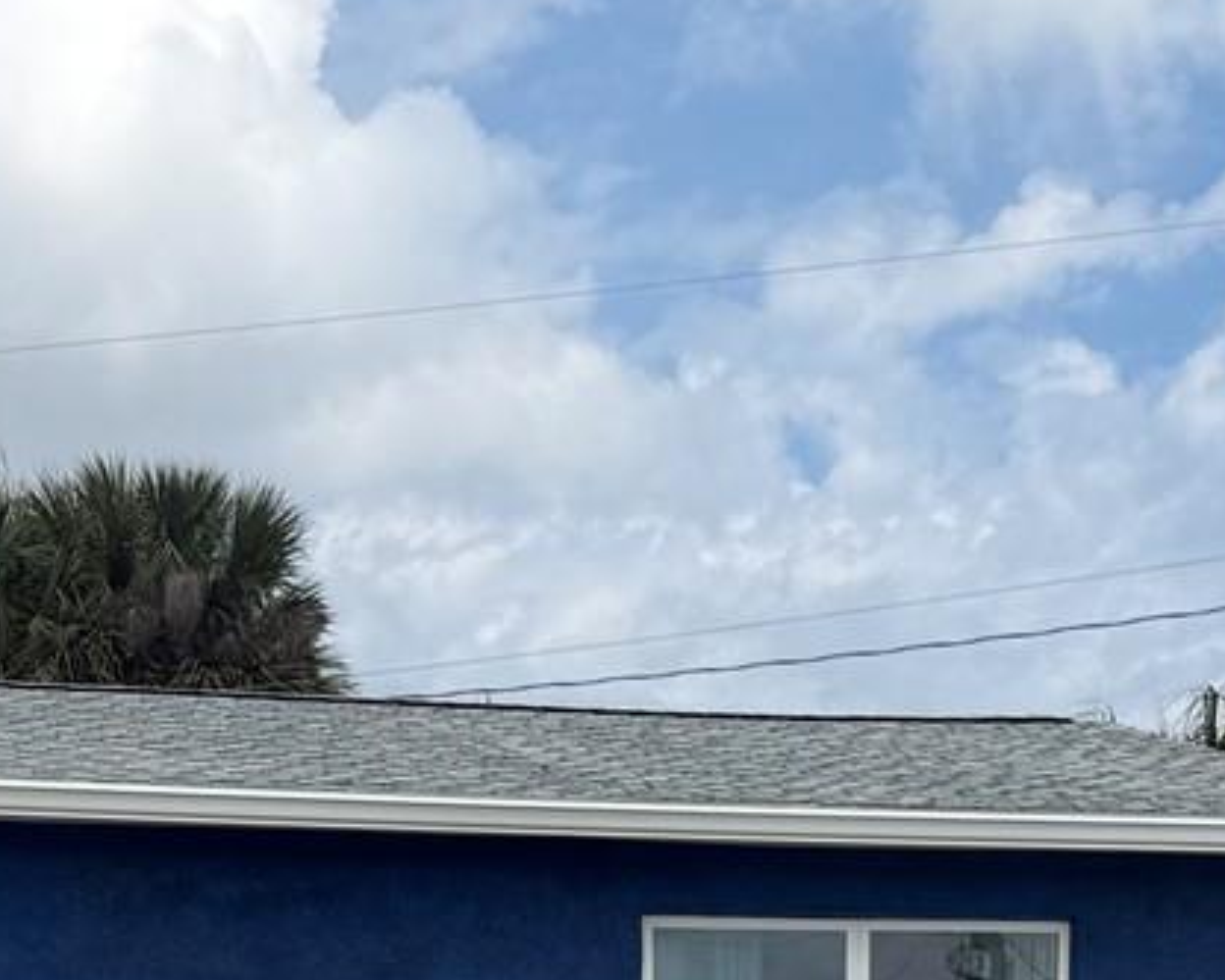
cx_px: 574
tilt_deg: -7.0
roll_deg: +0.7
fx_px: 3264
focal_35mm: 90
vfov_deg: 15.1
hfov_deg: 21.3
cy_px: 1692
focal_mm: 6.76
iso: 80
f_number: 1.78
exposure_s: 1/6173
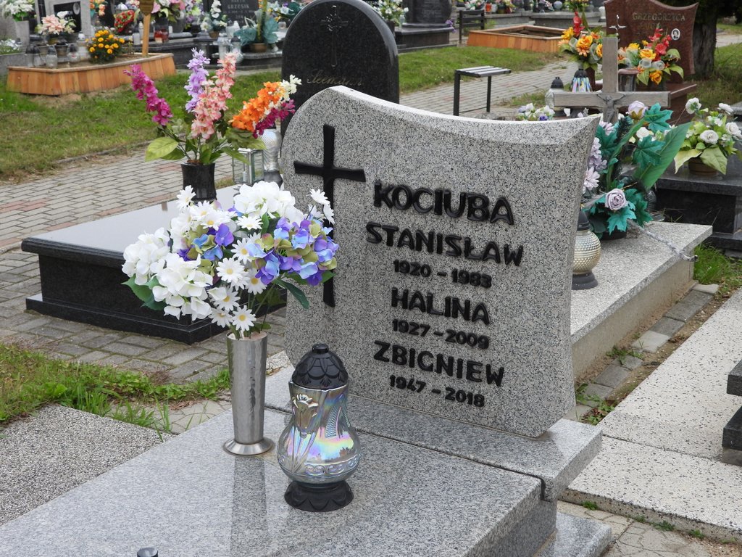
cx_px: 371
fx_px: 1072
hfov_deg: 38.2
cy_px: 278
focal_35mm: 50
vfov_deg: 29.1
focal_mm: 9
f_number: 3.2
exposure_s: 1/200
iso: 100
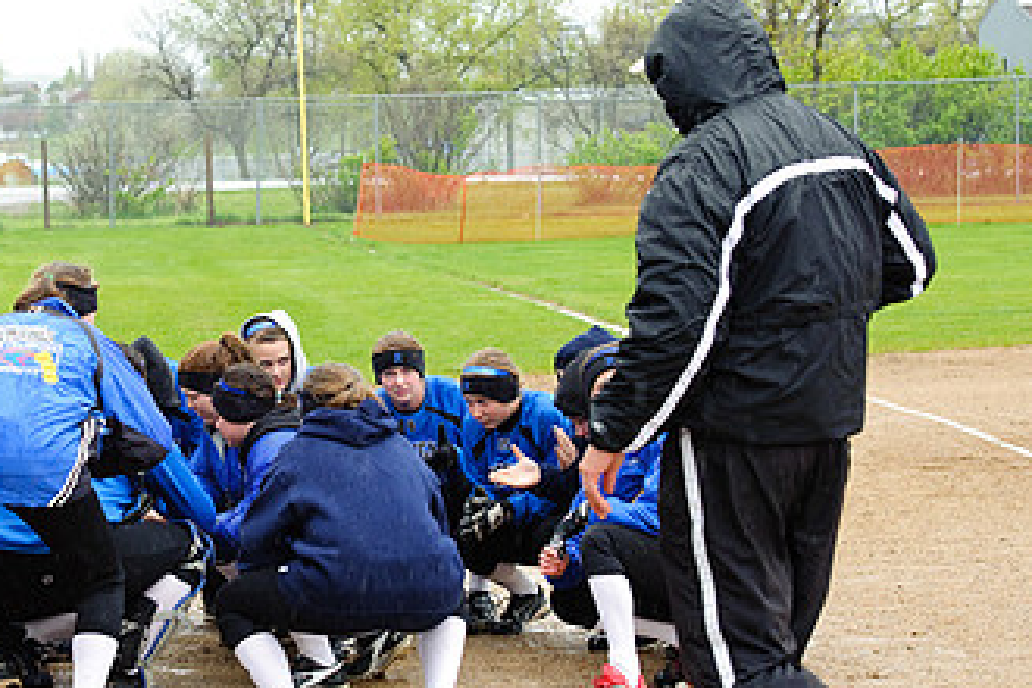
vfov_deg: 10.0
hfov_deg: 14.9
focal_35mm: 137
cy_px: 357
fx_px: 3927
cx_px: 210
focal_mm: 78
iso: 400
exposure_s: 1/350
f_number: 6.7
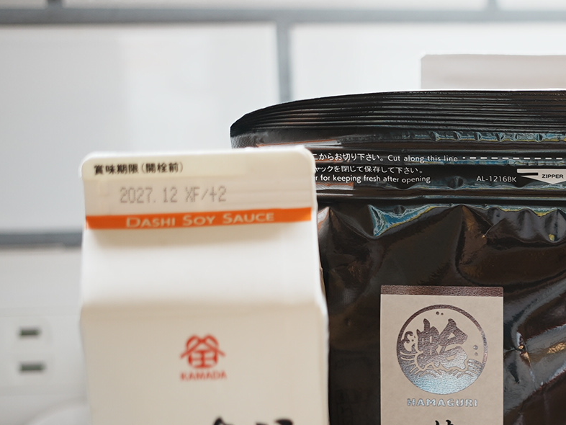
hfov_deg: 14.5
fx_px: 2126
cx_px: 742
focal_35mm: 130
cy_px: 460
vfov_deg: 11.3
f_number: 2.5
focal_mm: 50
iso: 100
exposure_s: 1/50
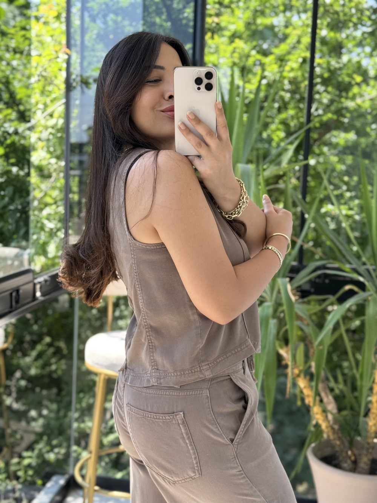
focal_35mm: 48
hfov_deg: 30.3
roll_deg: -2.8
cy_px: 252
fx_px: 697
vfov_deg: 39.7
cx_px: 188
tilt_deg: -19.8
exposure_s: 1/289
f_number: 1.78
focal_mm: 6.76
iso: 80
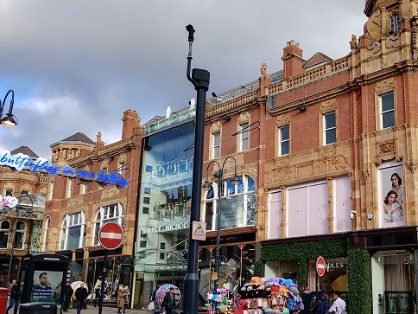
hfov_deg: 43.0
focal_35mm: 43
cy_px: 176
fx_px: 519
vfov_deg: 33.6
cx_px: 289
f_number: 1.9
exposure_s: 1/234
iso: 100
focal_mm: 6.24
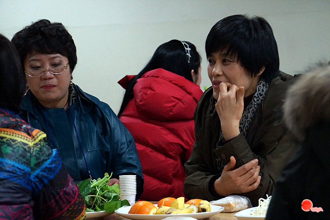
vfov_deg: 12.2
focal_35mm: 112
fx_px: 1031
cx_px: 165
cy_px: 110
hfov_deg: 18.2
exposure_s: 1/50
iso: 3200
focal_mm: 75
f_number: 5.6
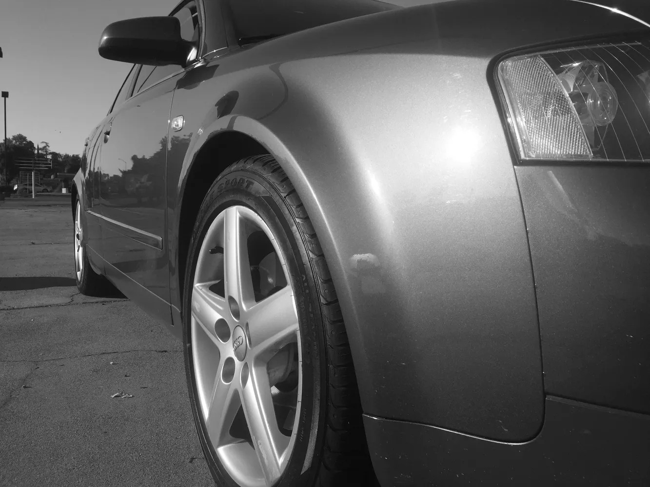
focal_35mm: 29
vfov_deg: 48.2
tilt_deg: -5.4
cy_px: 244
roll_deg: -1.0
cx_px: 325
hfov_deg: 61.7
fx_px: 545
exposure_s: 1/2326
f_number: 2.2
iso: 32
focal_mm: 4.15
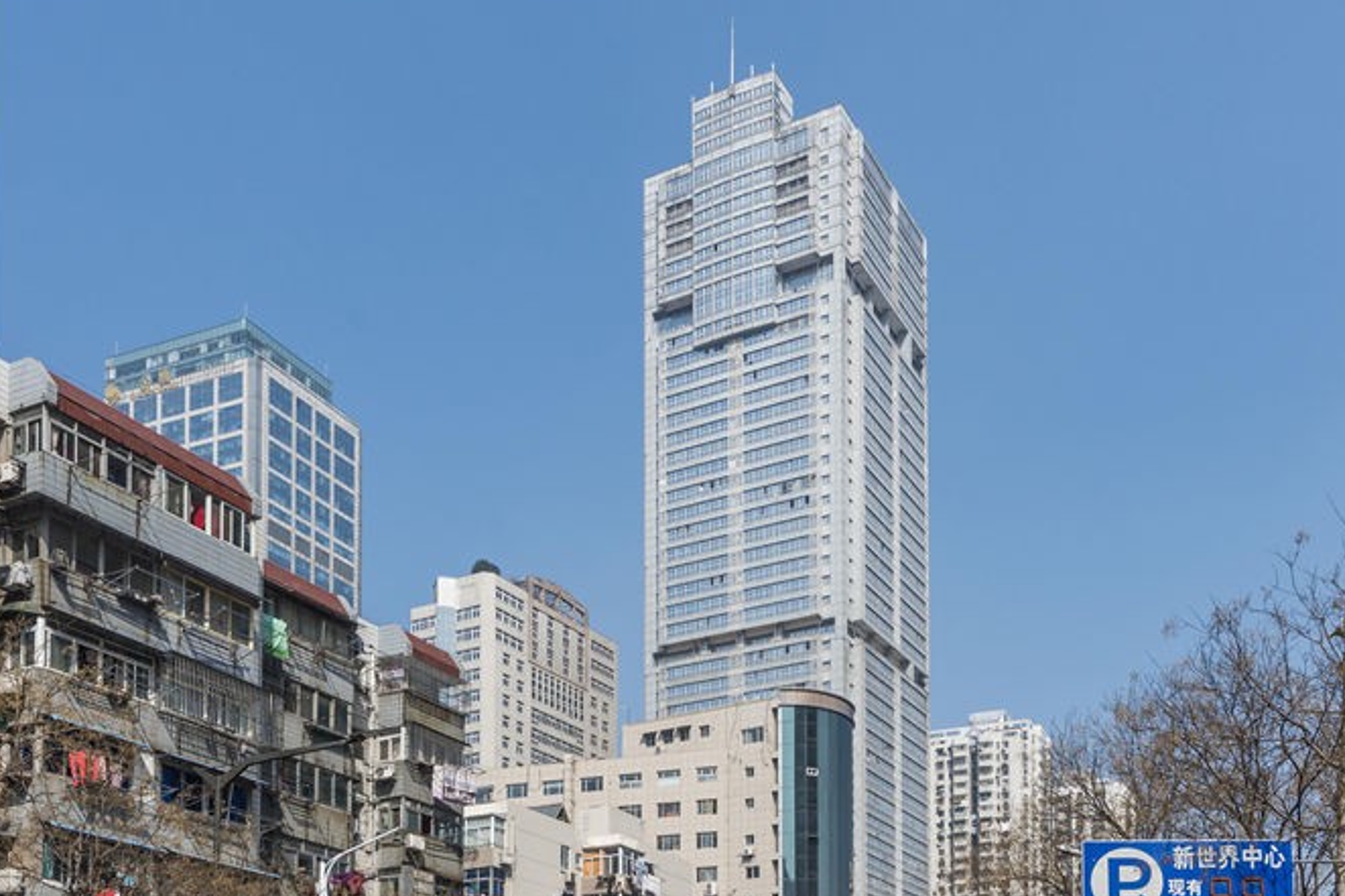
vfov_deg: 44.8
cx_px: 800
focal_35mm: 29
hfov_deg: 63.2
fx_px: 1083
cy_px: 509
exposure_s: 1/640
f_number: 8
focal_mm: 24
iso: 200
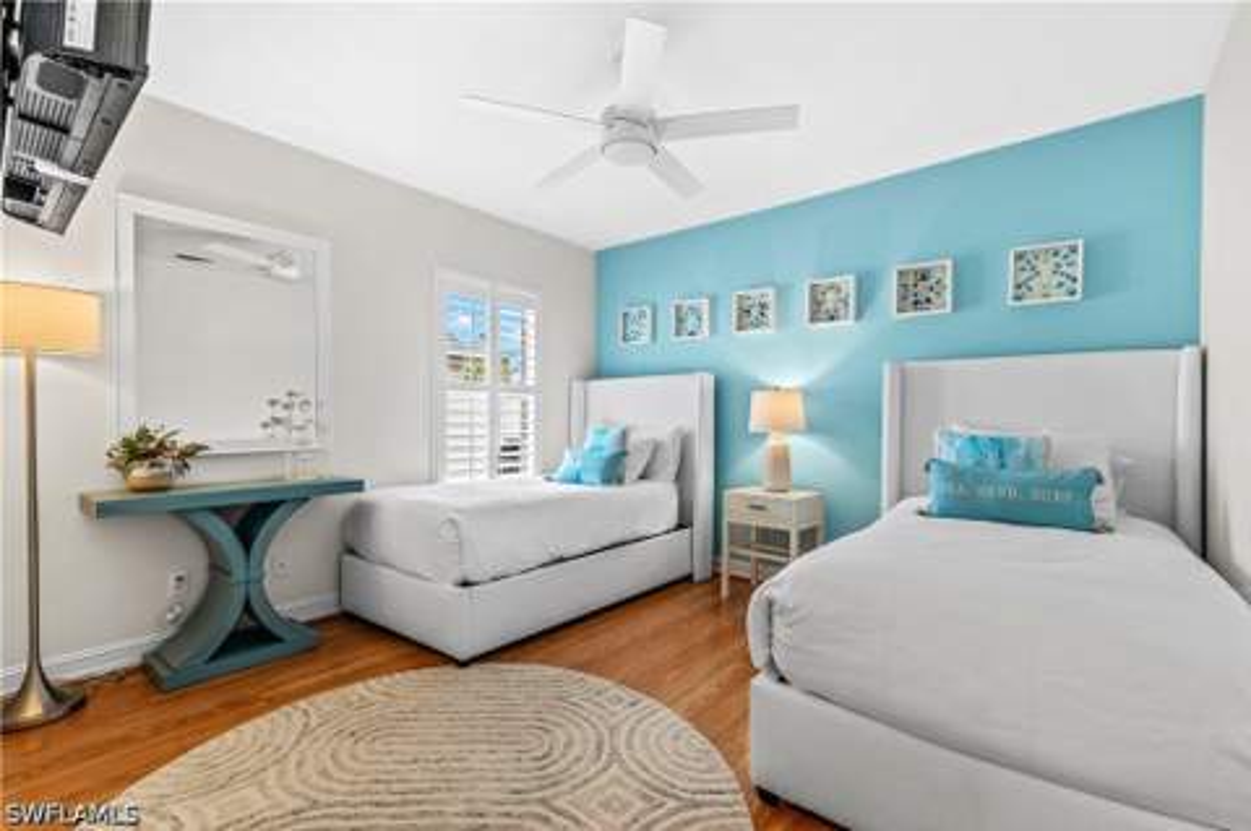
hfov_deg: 96.8
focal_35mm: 16
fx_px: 555
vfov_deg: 73.6
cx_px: 626
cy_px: 416
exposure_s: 1/6
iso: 320
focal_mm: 16
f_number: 10
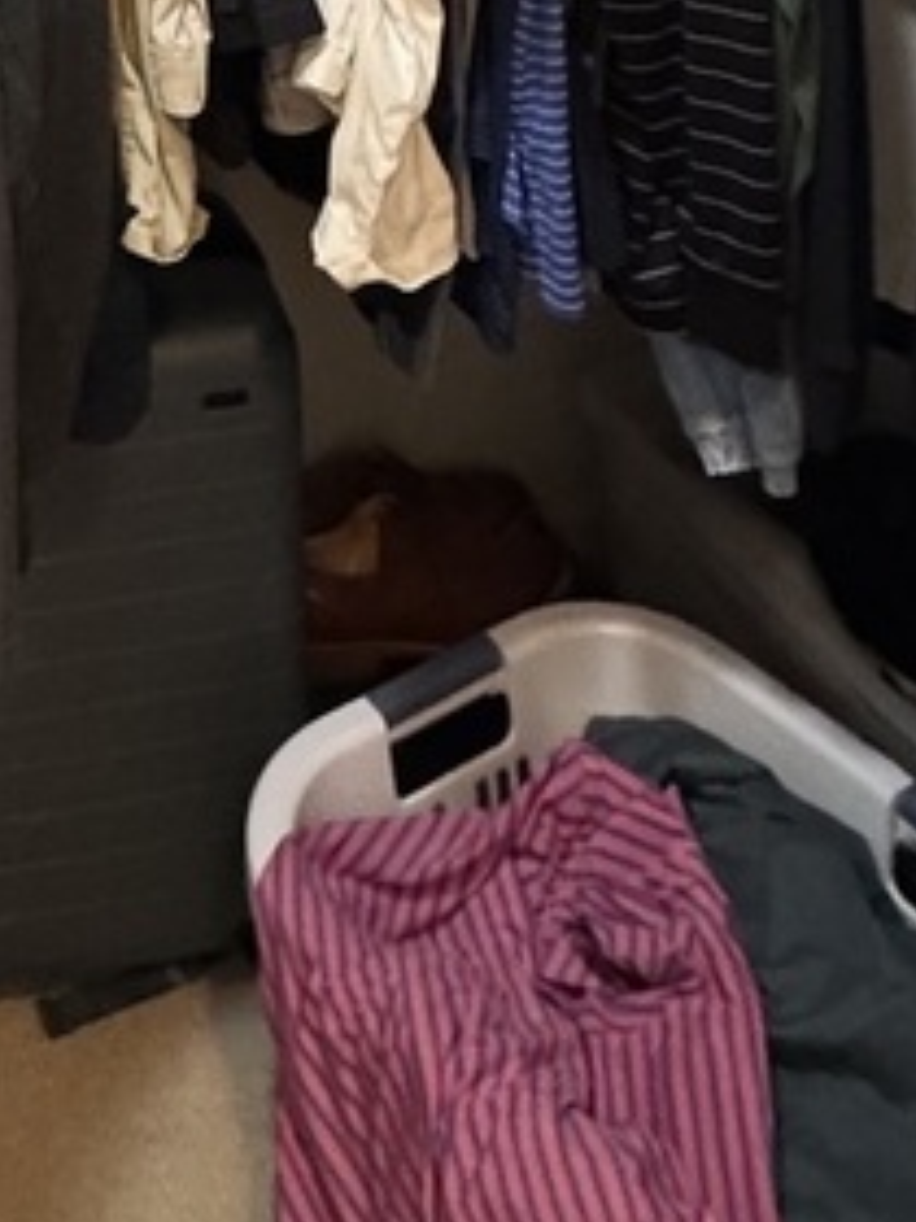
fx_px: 1905
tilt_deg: -1.7
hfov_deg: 26.1
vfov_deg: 24.8
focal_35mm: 54
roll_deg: +0.6
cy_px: -724
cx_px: 74
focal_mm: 2.22
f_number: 2.2
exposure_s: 1/60
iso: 1250
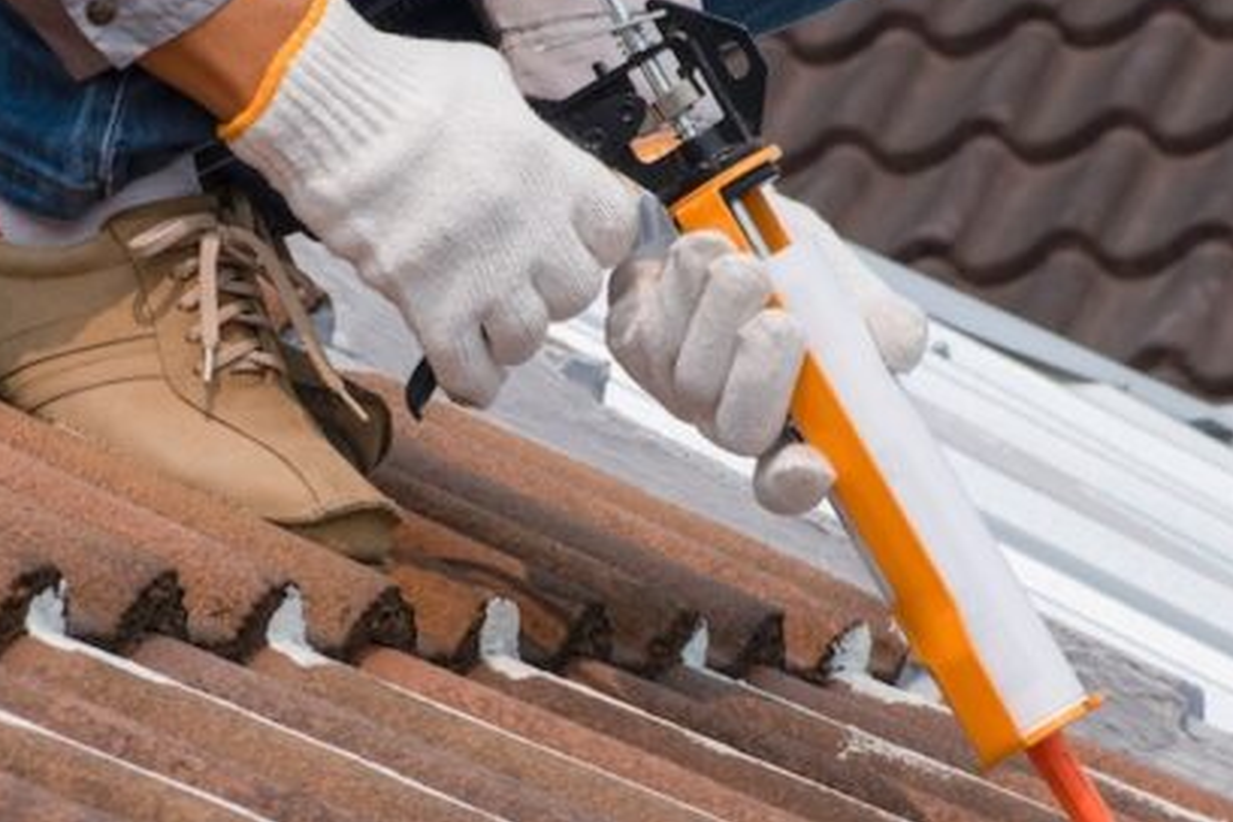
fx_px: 12235
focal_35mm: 357
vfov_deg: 3.8
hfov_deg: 5.8
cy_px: 552
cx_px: 520
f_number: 11
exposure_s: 1/400
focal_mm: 95
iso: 100
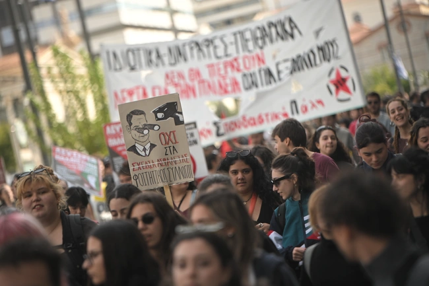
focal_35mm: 145
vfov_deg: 9.5
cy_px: 143
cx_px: 214
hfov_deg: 14.2
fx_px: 1727
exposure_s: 1/2000
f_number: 2.8
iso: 320
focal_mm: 145
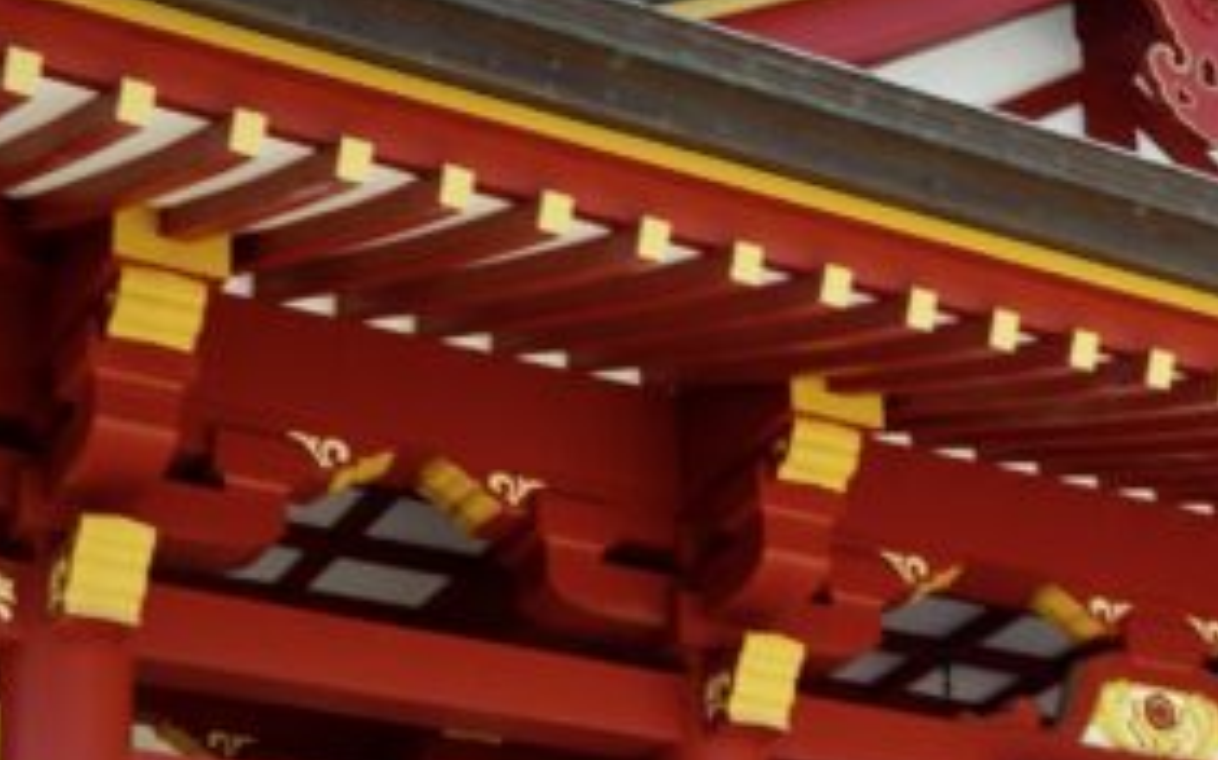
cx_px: 950
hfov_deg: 23.0
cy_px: 980
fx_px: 2953
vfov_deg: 14.1
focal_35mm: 89
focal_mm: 16
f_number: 8
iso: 100
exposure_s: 1/80
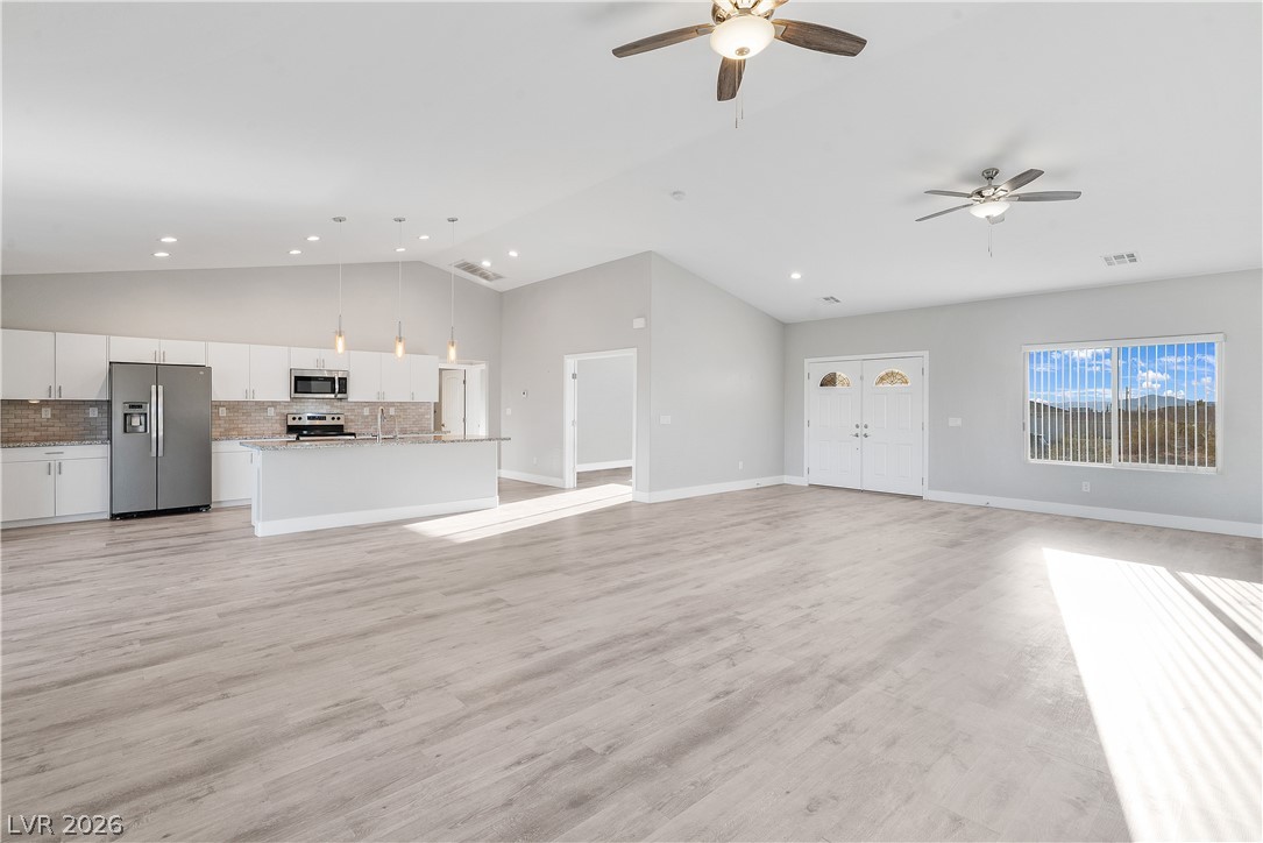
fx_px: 561
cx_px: 632
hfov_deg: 96.7
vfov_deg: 73.8
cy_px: 422
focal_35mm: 16
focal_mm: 16
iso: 500
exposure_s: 1/15
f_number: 10
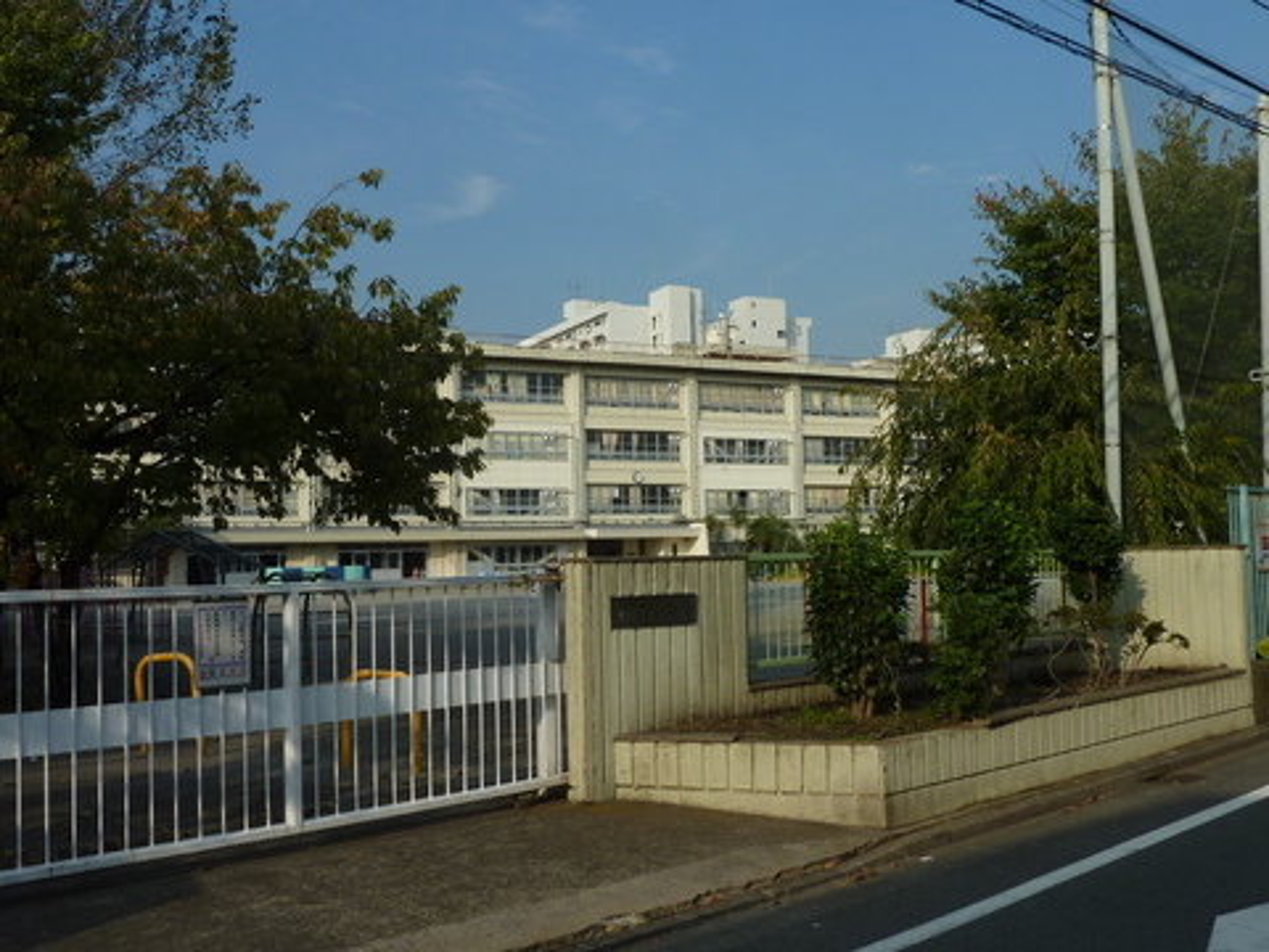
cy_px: 476
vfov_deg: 42.9
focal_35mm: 33
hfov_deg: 55.4
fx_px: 1210
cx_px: 634
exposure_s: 1/500
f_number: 5
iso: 80
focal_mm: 4.1
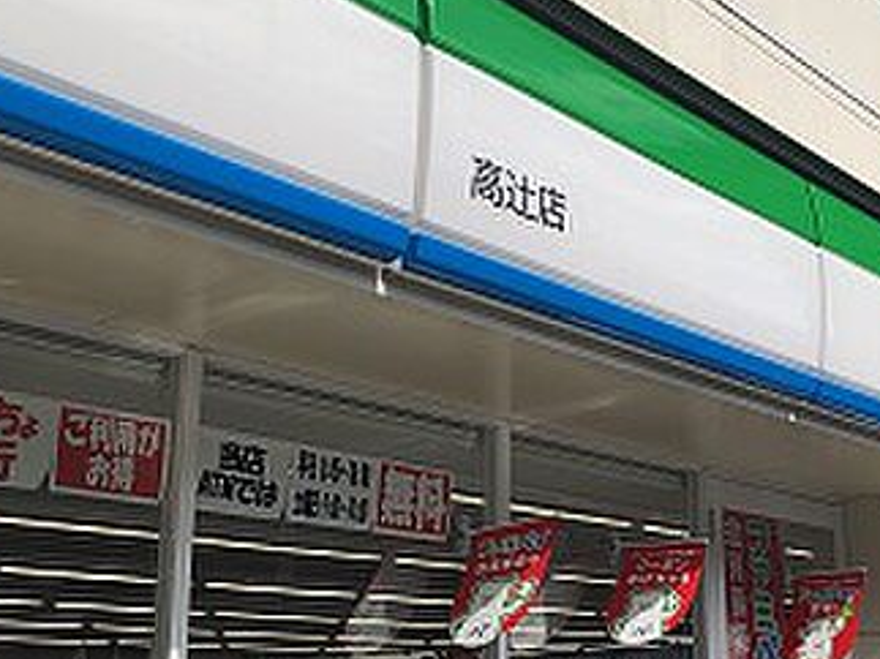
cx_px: 648
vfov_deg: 27.9
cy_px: 419
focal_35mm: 52
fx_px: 1321
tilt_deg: +13.2
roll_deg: +1.4
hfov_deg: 36.1
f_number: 1.8
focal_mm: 3.99
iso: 20
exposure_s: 1/1946
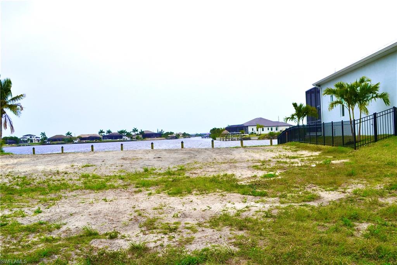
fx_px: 430
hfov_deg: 49.6
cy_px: 132
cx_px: 198
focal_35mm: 39
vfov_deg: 34.2
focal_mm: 26
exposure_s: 1/250
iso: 100
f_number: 8
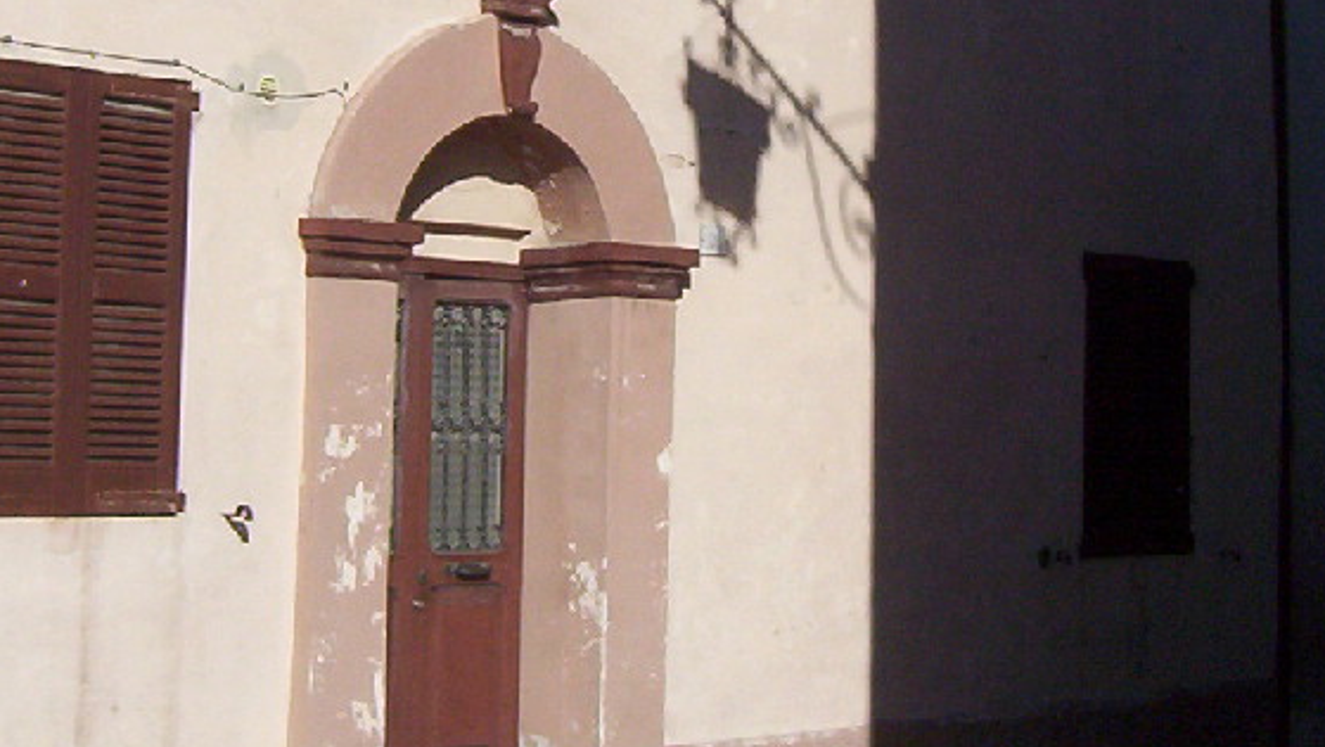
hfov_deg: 25.6
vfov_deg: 14.5
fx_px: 2917
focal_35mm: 83
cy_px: 138
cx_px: 602
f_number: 5.24
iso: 100
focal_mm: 5.54
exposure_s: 1/1701
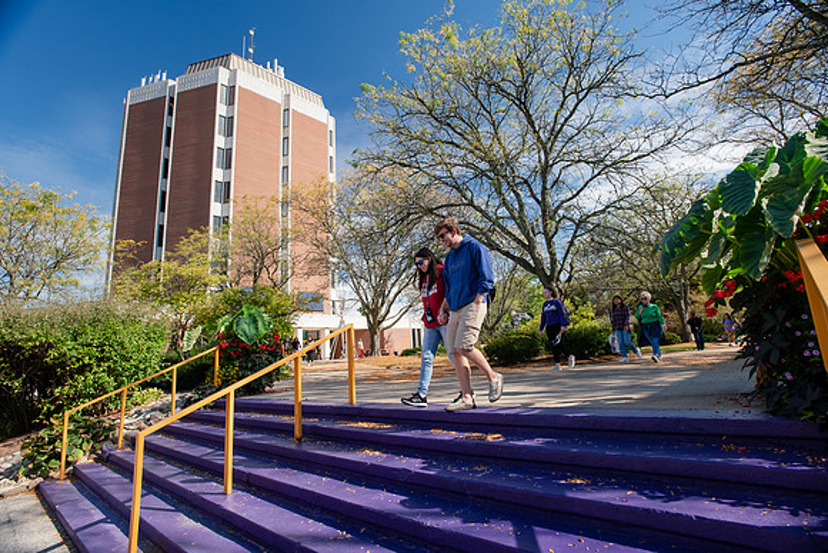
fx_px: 437
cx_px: 414
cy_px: 276
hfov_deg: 86.9
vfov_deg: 64.6
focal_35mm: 19
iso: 500
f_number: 7.1
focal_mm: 19
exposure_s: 1/320
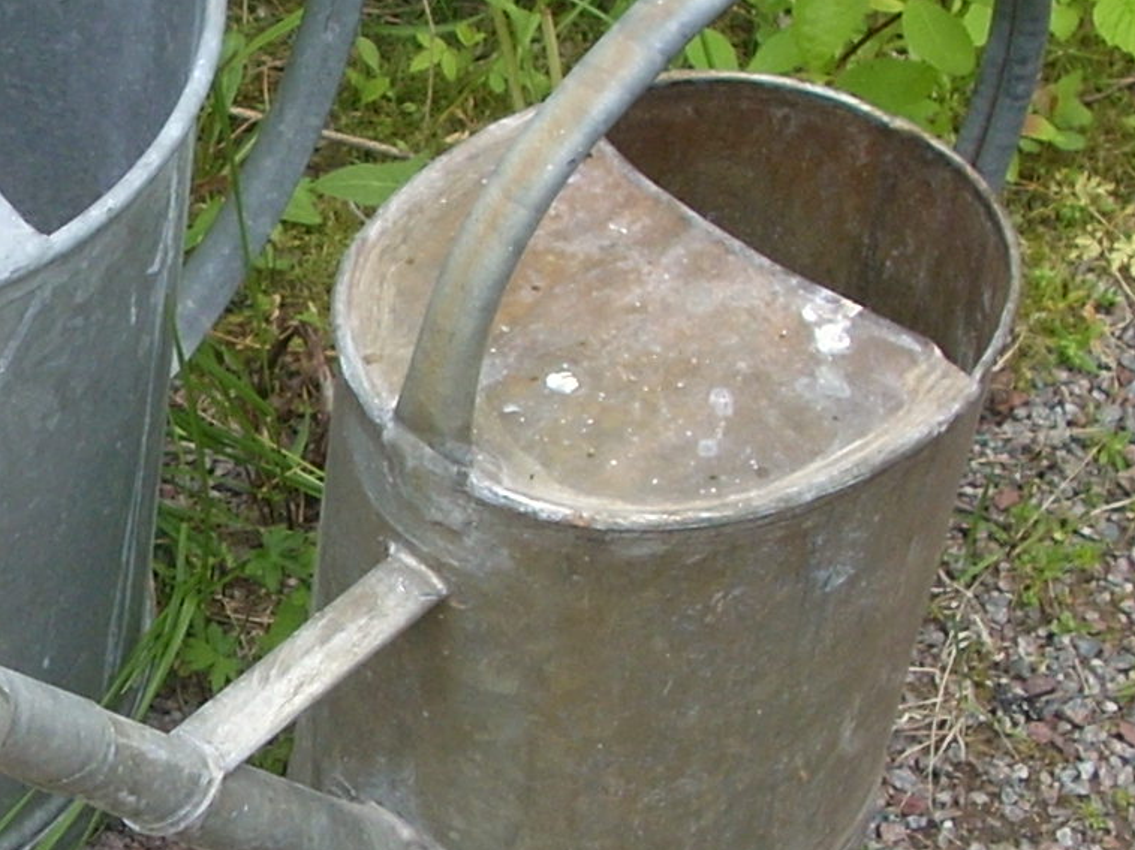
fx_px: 4097
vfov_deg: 11.8
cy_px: 498
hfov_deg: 15.2
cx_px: -241
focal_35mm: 125
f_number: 2.8
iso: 64
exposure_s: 1/185
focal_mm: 6.2
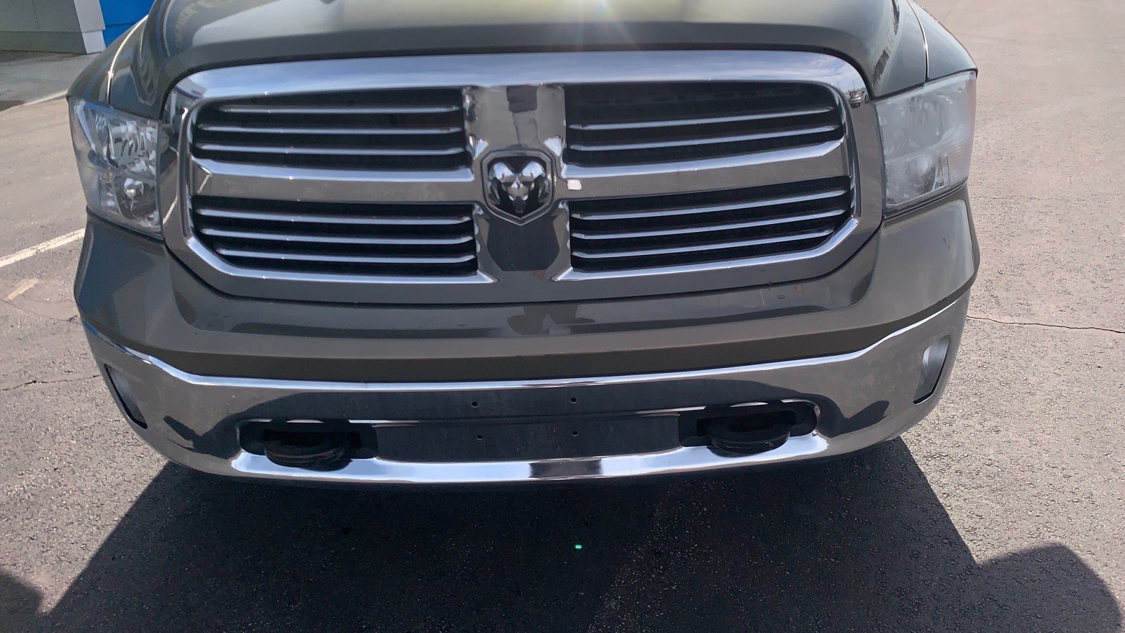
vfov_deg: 39.9
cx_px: 565
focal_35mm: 29
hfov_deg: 66.1
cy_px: 242
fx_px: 865
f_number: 1.8
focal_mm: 4.25
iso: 25
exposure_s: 1/3788
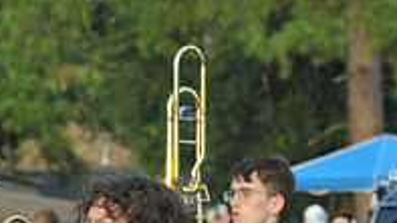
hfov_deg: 3.5
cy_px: 548
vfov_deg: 2.0
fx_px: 6487
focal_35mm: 616
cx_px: 117
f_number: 13
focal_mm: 200
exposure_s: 1/250
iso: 1600
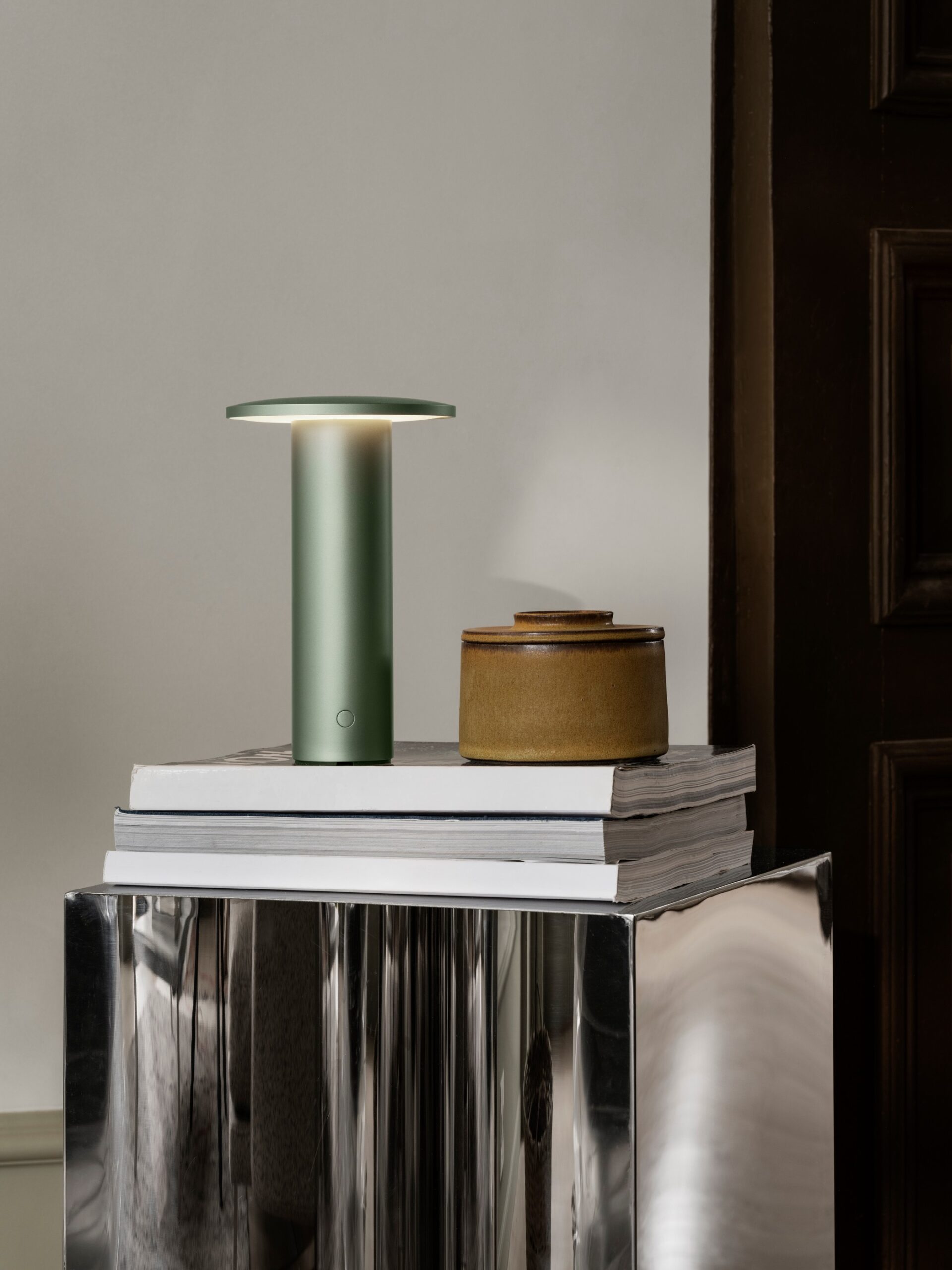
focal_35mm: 87
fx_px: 3190
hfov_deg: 17.0
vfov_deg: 22.5
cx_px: 476
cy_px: 635
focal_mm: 110
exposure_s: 1/8
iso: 400
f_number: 11
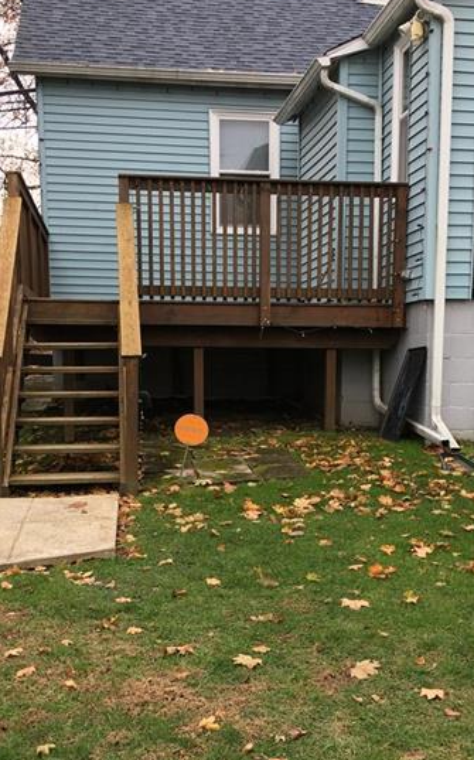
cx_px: 248
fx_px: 911
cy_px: 498
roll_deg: +0.0
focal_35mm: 44
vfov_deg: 44.7
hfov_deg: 29.2
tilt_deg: -7.7
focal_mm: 4.15
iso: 25
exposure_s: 1/135
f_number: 2.2
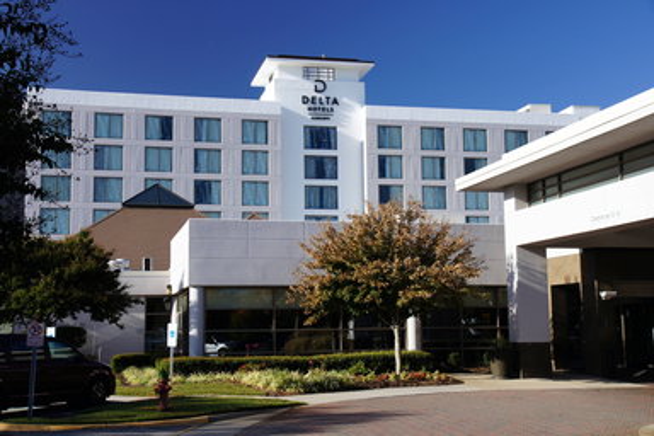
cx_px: 327
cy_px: 218
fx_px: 817
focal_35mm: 45
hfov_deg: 43.6
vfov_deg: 29.9
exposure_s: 1/60
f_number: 7.1
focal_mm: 30
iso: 100
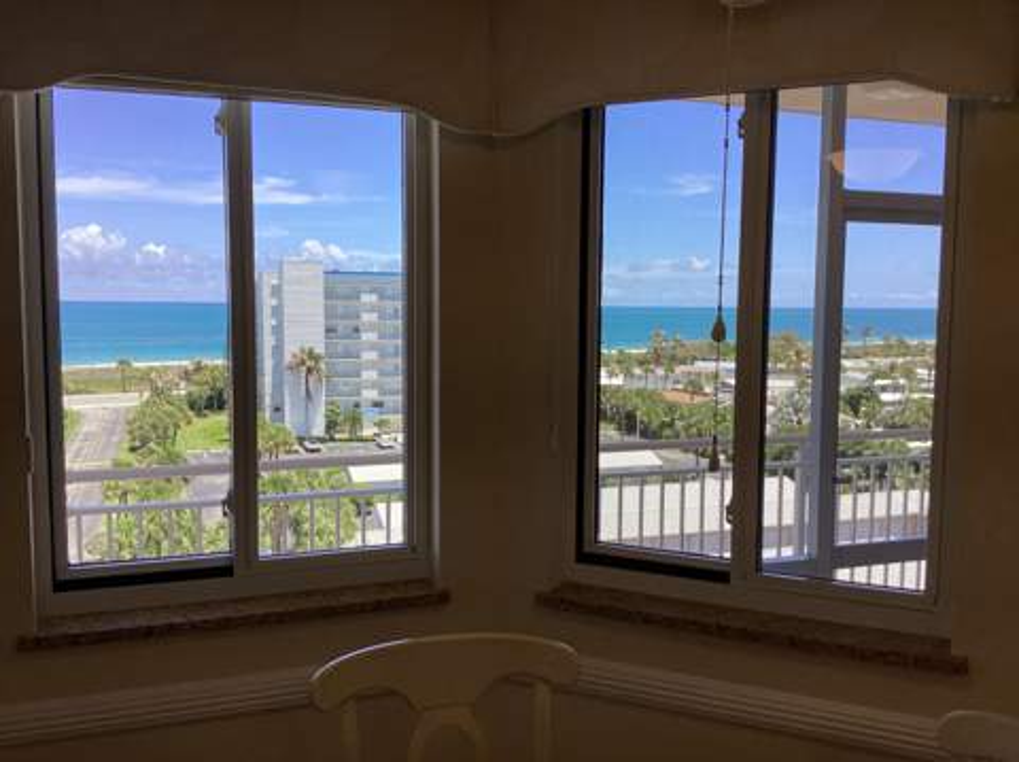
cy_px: 381
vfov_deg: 45.4
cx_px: 510
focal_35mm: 31
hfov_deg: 58.4
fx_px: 912
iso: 25
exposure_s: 1/212
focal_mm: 3.3
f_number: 2.4
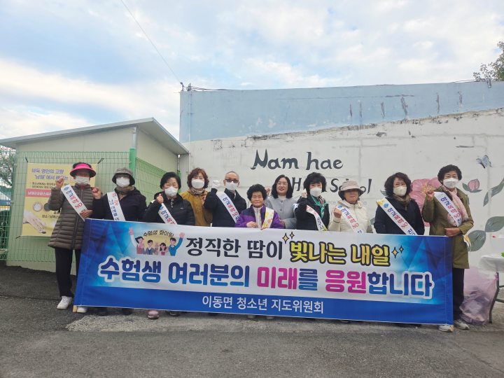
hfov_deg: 73.9
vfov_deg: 58.9
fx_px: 335
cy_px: 189
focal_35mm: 23
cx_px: 252
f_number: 1.8
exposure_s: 1/566
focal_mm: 5.4
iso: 80
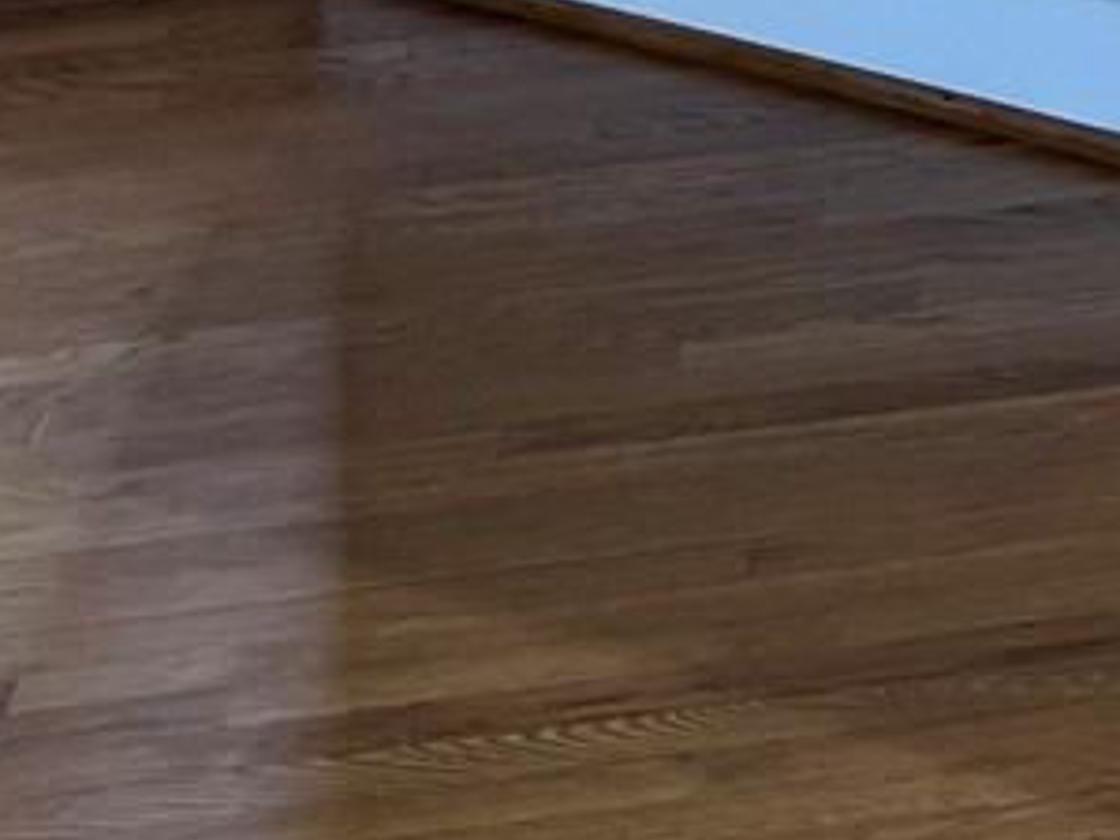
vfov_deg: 8.0
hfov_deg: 10.4
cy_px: -1534
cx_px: 2707
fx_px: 5306
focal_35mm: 164
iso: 80
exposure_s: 1/120
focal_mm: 6.76
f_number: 1.78
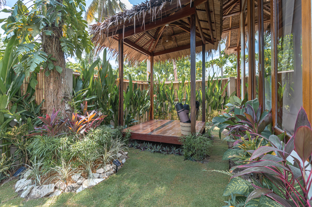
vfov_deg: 81.1
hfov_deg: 104.3
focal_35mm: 14
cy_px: 104
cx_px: 156
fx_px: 121
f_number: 6.3
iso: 100
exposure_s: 1/250
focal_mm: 14
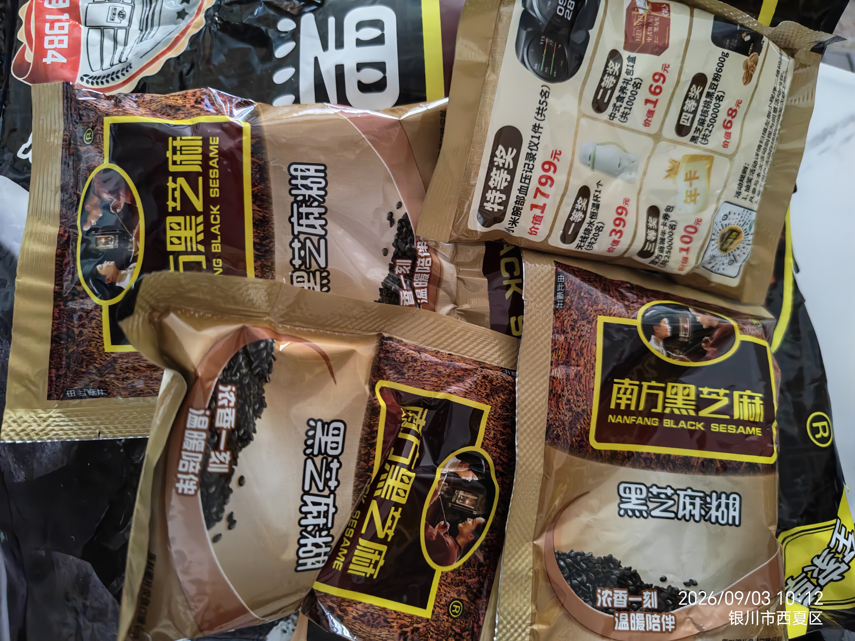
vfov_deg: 56.8
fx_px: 593
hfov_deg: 71.6
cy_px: 320
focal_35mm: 24
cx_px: 428
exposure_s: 1/63
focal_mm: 6.12
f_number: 1.9
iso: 5000
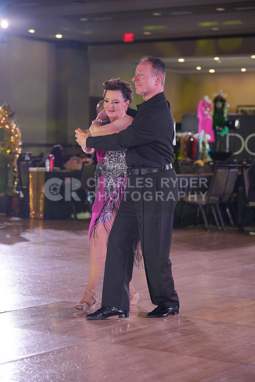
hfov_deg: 15.5
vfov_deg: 23.1
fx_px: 934
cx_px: 128
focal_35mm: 88
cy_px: 191
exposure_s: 1/400
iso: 1250
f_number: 4
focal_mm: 88
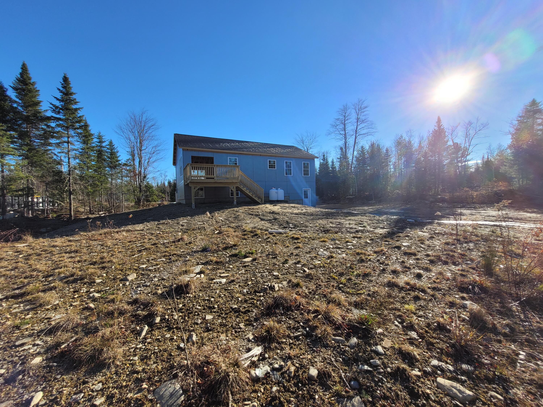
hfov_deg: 106.2
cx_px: 272
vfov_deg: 89.9
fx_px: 204
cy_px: 204
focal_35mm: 13
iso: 40
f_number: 2.2
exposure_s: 1/1286
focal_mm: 1.74
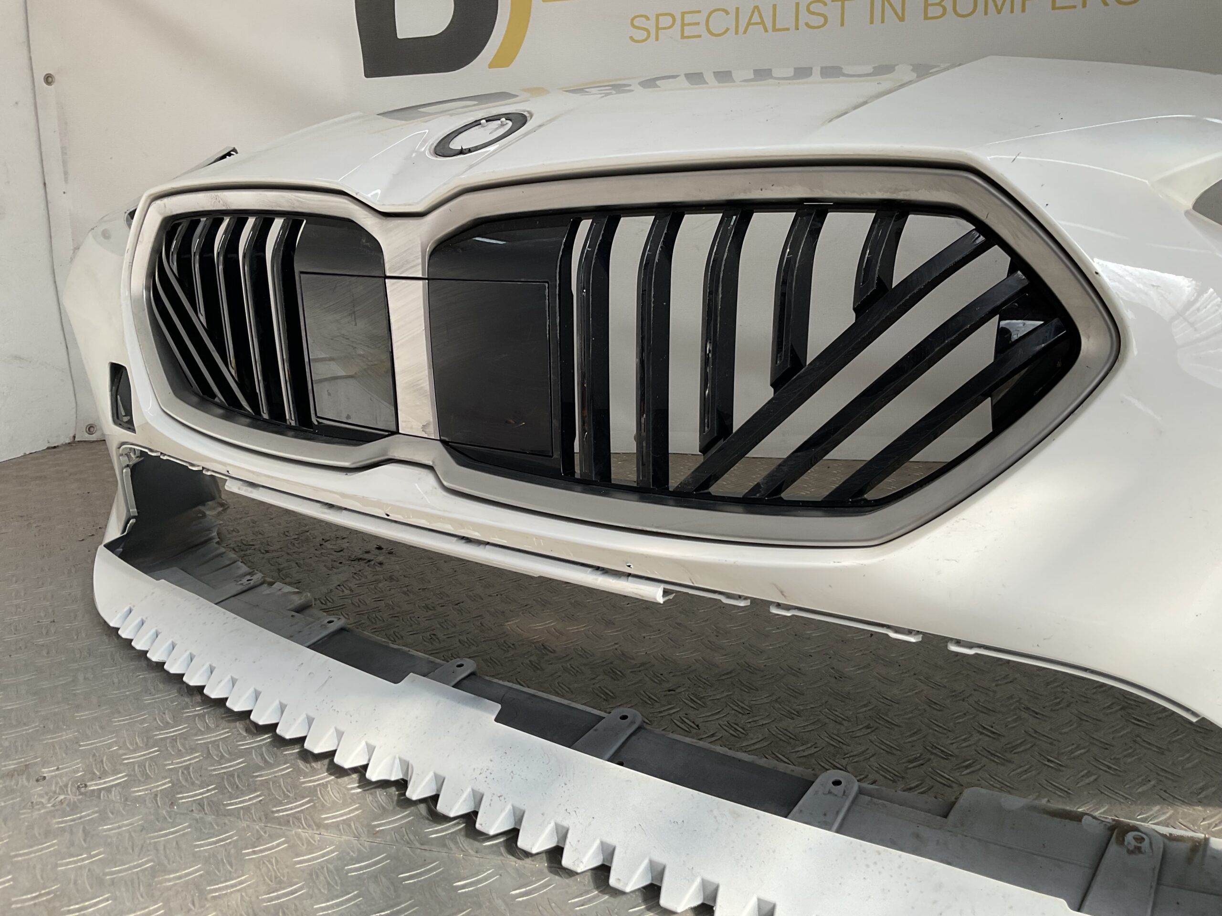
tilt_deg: -13.0
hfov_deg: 61.7
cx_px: 611
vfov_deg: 48.2
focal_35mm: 29
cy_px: 458
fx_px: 1024
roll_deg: +1.3
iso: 16
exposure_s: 1/855
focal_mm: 3
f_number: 1.8
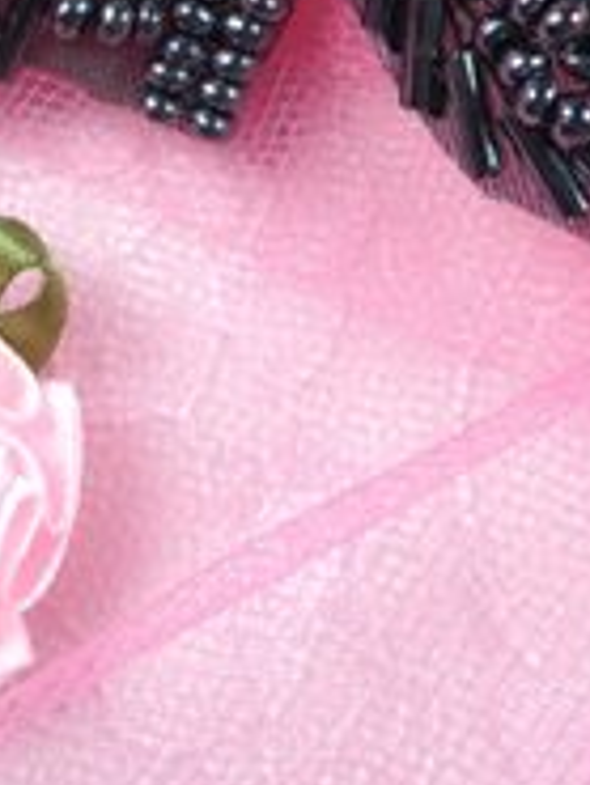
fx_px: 1657
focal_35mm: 73
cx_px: 210
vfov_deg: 25.2
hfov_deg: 20.1
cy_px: -25
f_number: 3.5
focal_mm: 4.9
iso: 80
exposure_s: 1/180
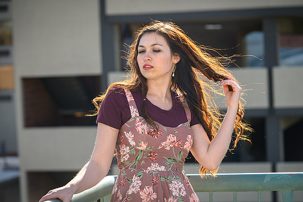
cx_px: 160
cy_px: 99
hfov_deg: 16.8
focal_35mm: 122
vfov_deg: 11.2
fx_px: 1026
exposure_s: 1/320
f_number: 5
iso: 100
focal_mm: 110
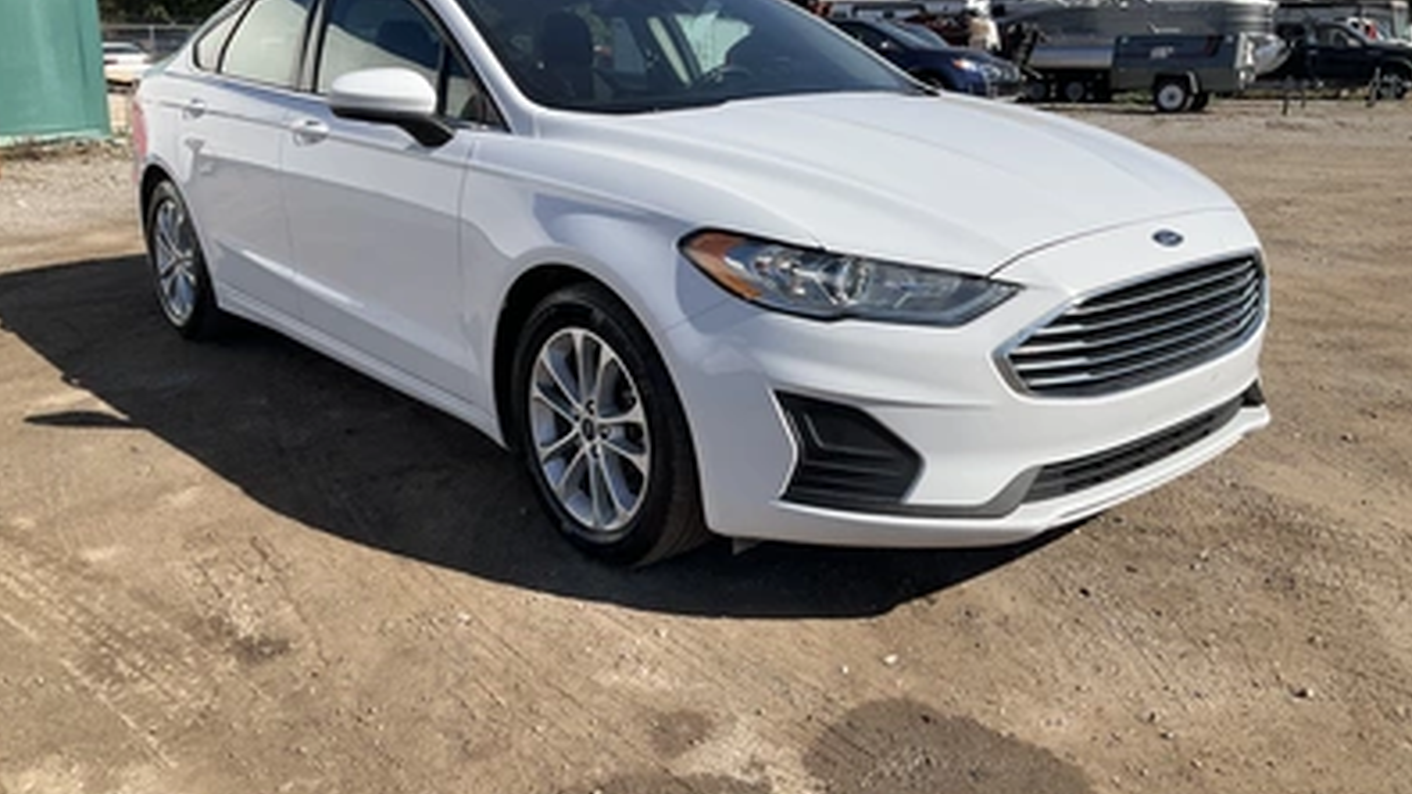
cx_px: 704
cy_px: 325
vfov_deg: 36.5
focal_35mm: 32
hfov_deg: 61.0
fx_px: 1198
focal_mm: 3
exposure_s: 1/2227
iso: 25
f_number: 1.8
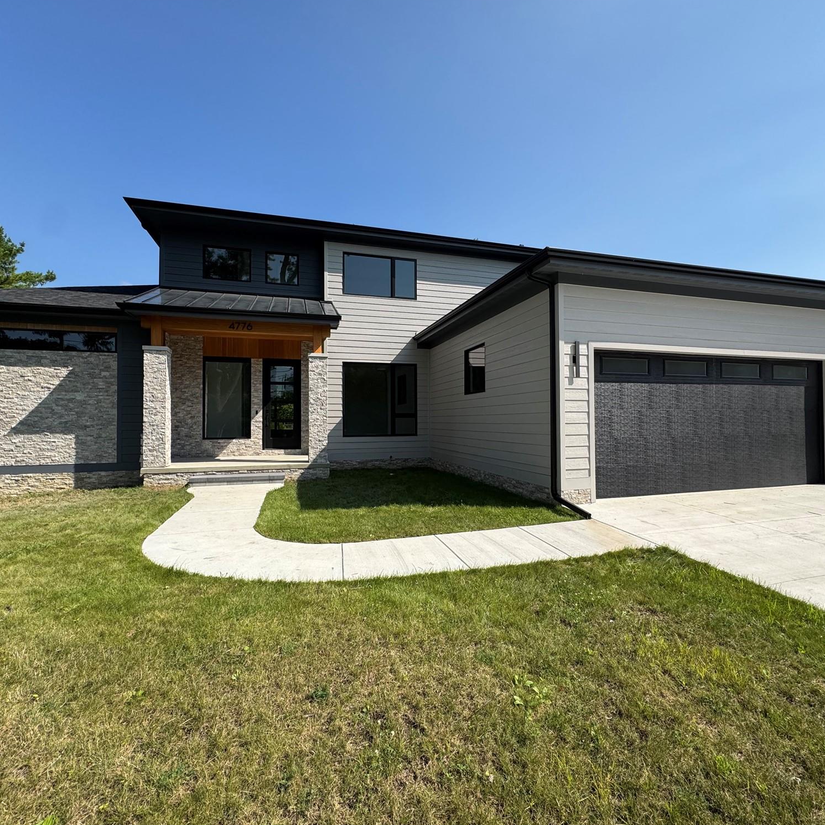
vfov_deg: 84.0
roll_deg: +0.1
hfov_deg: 83.9
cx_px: 433
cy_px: 417
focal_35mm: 17
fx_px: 458
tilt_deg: +0.8
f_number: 2.2
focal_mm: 2.22
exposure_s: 1/1748
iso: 50
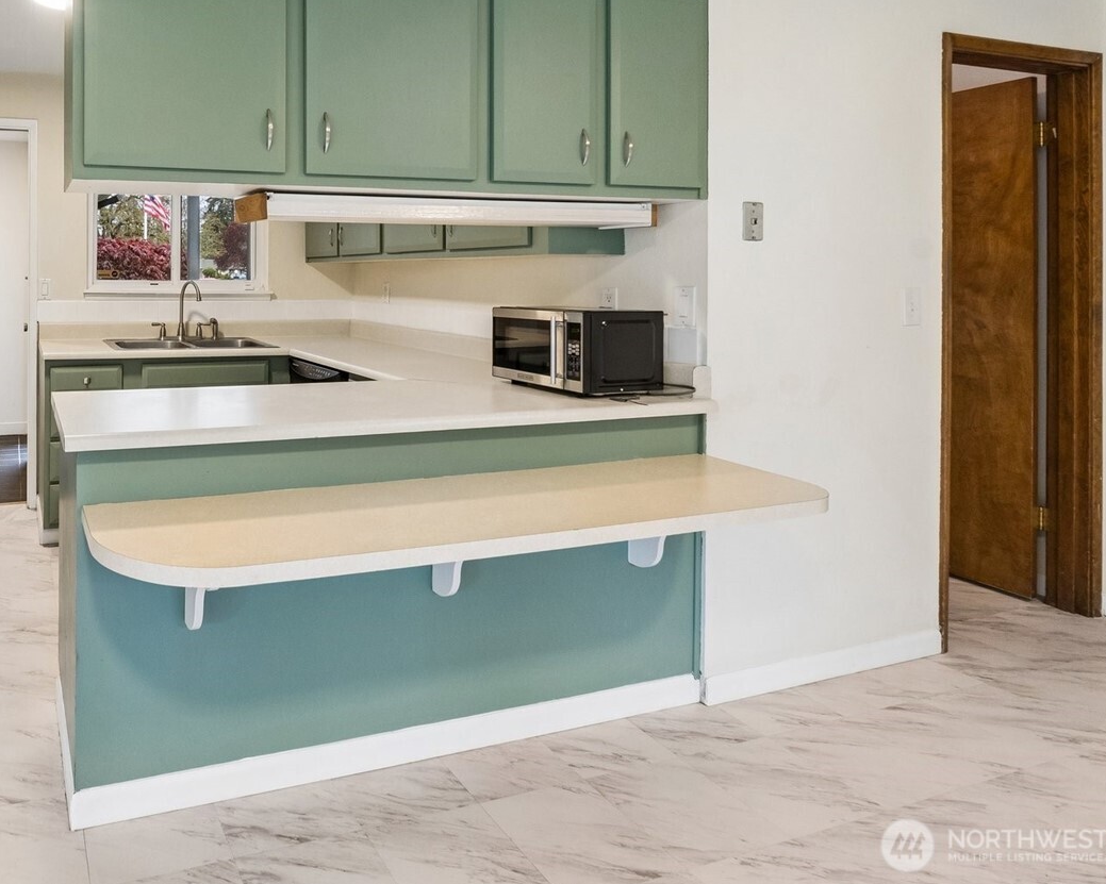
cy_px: 285
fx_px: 753
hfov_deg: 66.6
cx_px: 237
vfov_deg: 59.3
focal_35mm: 23
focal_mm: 10
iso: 250
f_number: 9
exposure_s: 1/5
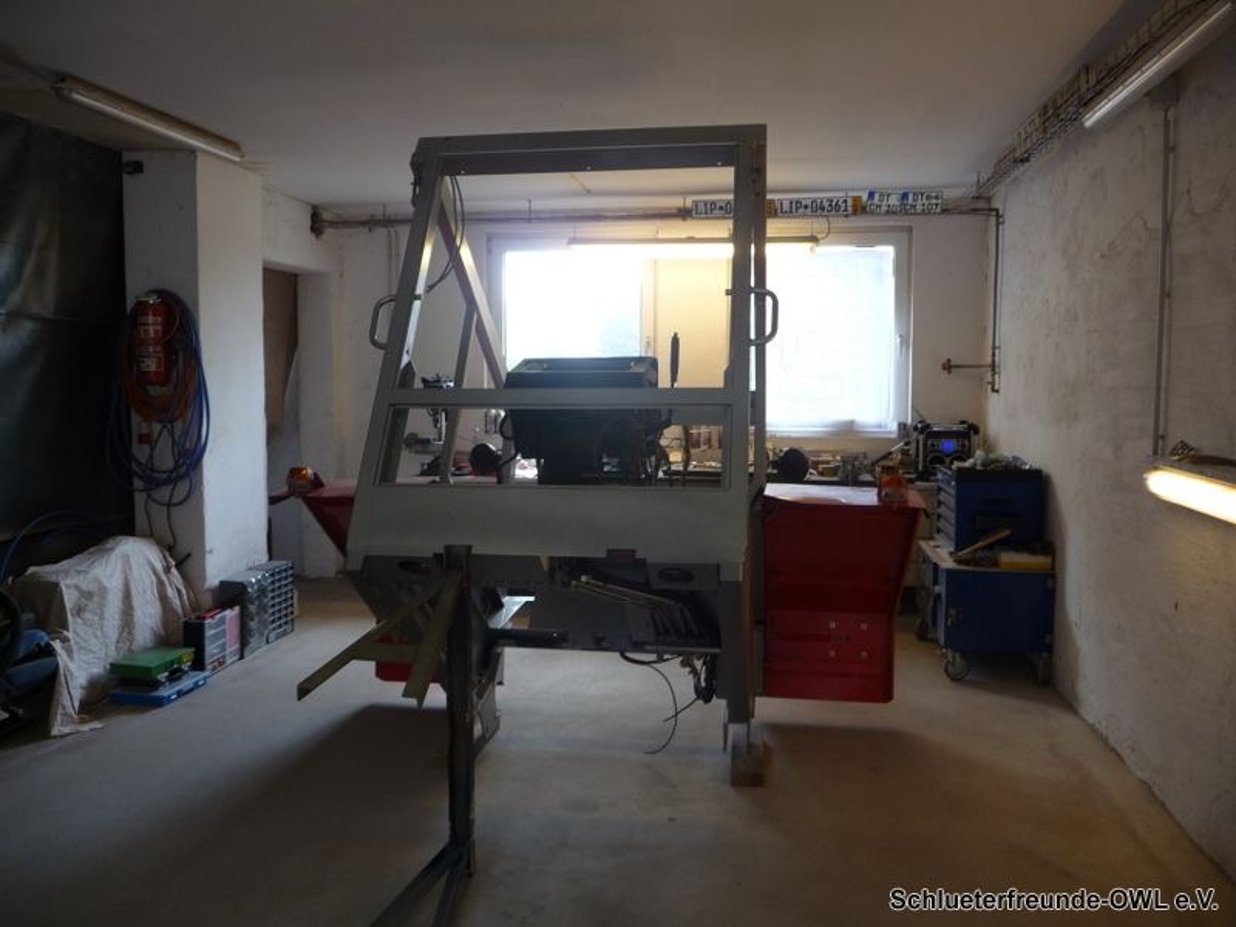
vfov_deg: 49.7
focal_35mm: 28
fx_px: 1000
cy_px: 464
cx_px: 618
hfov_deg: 63.4
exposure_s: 1/30
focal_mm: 4.7
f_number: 3.3
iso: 100
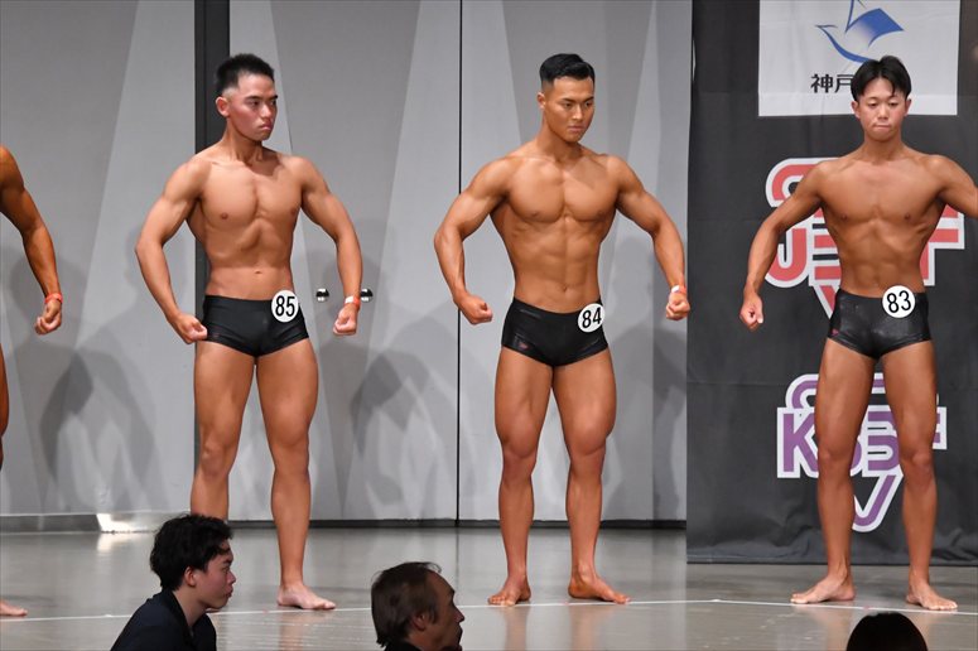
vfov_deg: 6.3
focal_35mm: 217
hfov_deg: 9.5
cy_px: 326
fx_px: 5892
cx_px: 489
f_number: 5.6
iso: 6400
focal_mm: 145
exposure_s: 1/400
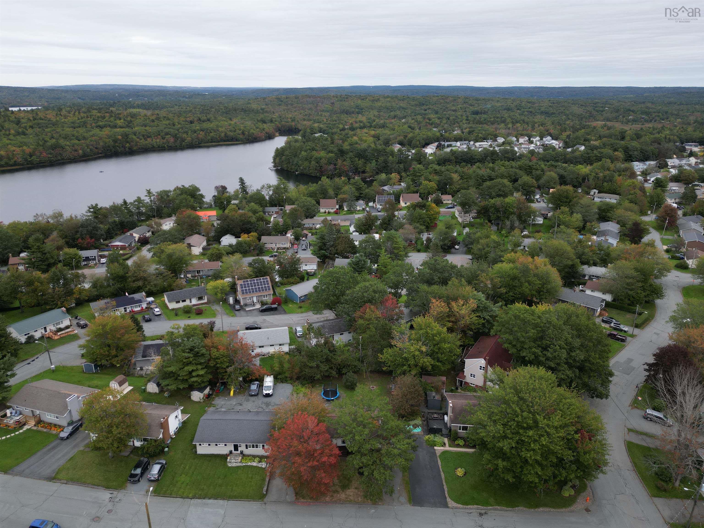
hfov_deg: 71.6
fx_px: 488
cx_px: 352
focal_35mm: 24
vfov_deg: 56.8
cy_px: 264
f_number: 1.7
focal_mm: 6.72
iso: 130
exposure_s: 1/500
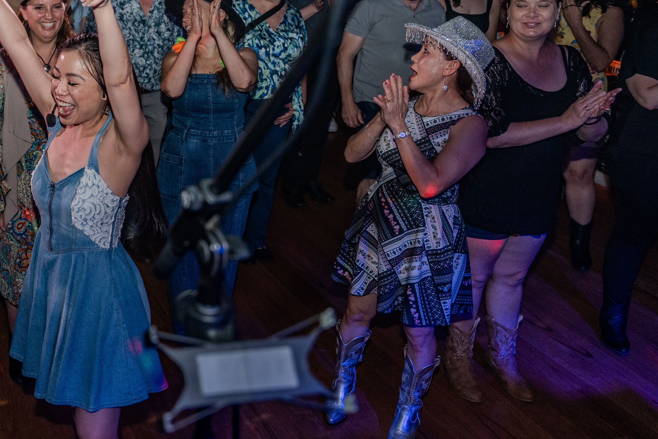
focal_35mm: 47
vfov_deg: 28.3
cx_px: 40
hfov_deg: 38.4
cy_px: 115
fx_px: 859
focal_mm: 24
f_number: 2.8
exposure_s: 1/160
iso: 1000
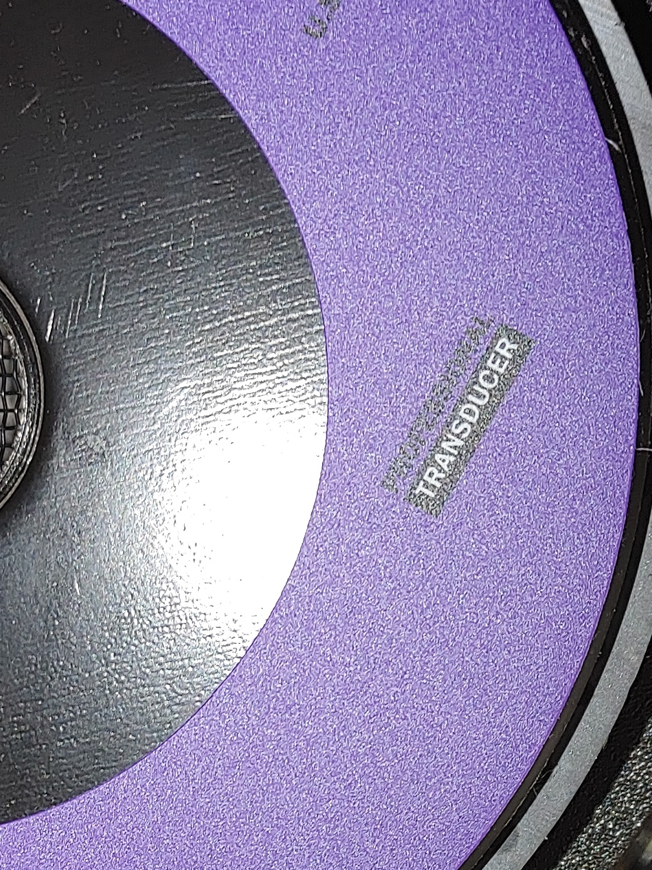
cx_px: 228
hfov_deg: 19.3
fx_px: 1909
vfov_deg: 25.0
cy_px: 769
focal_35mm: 76
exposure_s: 1/60
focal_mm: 5.58
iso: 50
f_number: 1.8
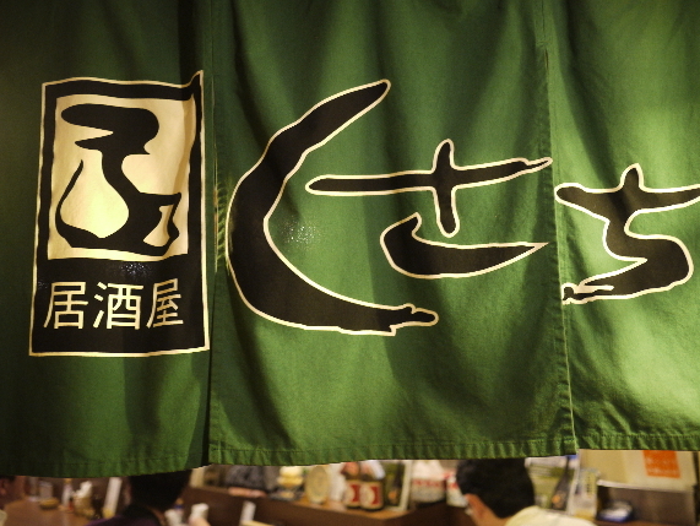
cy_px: 251
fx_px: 850
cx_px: 360
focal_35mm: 42
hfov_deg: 44.8
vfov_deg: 34.4
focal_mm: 20
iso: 400
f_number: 1.7
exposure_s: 1/20
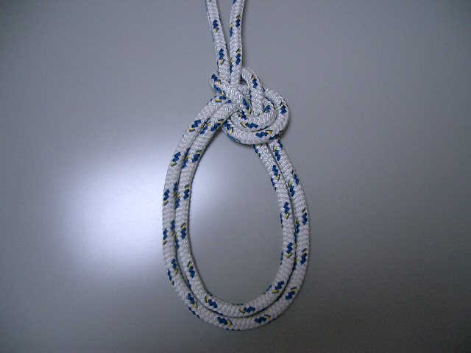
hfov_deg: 52.6
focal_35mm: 35
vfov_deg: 40.7
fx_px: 476
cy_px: 176
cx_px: 236
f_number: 2.6
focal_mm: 5.8
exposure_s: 1/80
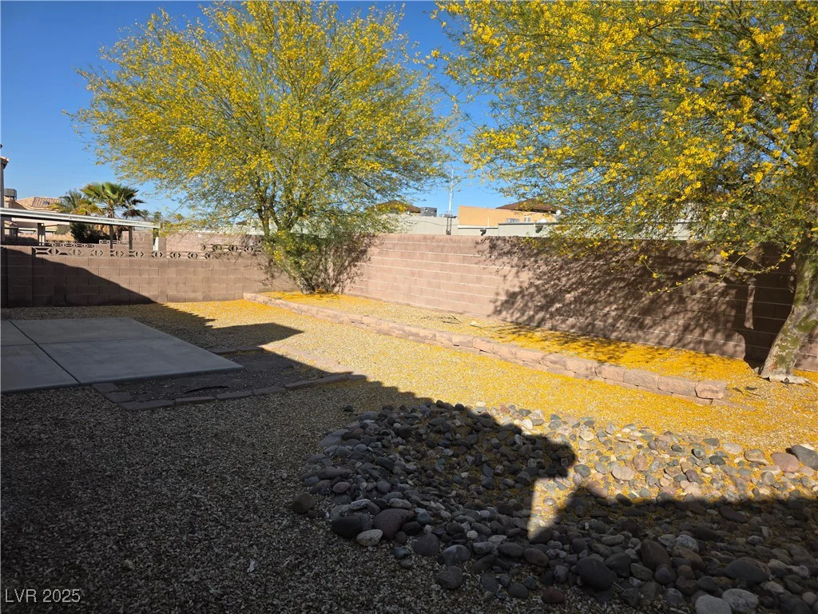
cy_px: 307
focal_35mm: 23
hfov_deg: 73.9
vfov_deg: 58.9
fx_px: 544
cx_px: 409
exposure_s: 1/5296
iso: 80
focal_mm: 6.3
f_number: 1.7
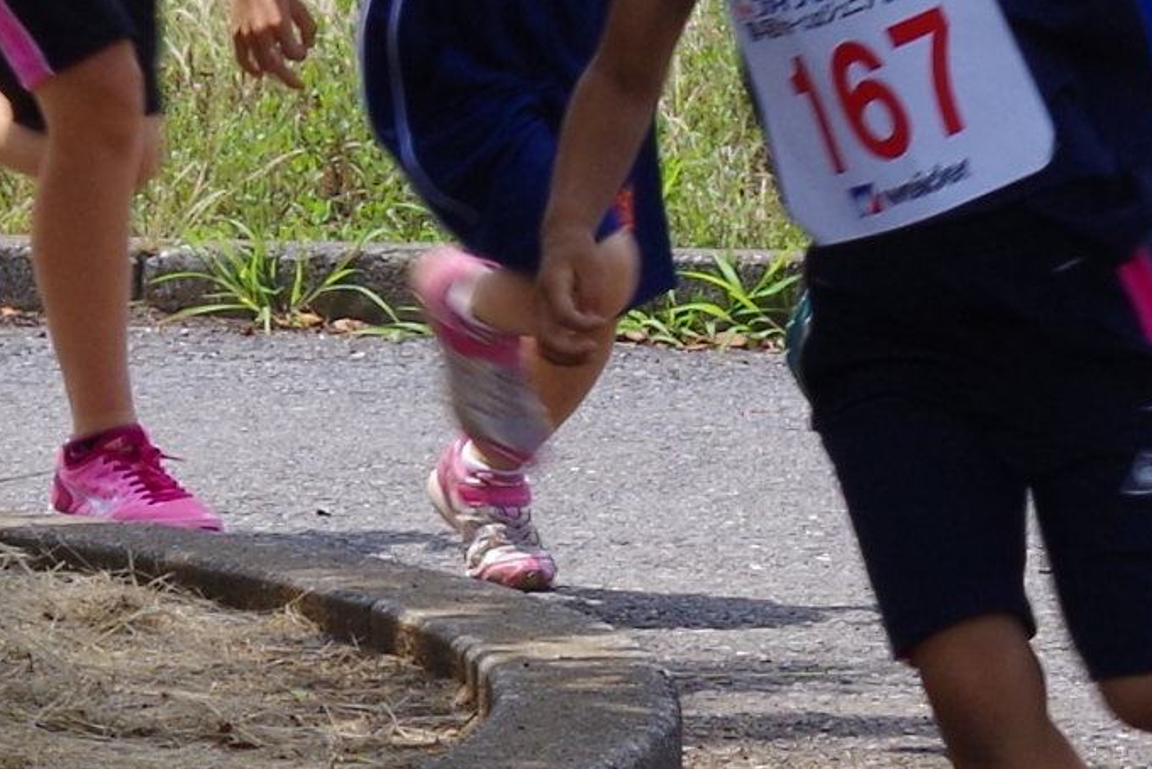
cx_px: 806
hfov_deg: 4.0
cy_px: 950
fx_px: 16294
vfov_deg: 2.7
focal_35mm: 509
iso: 200
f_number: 11
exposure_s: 1/200
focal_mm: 55
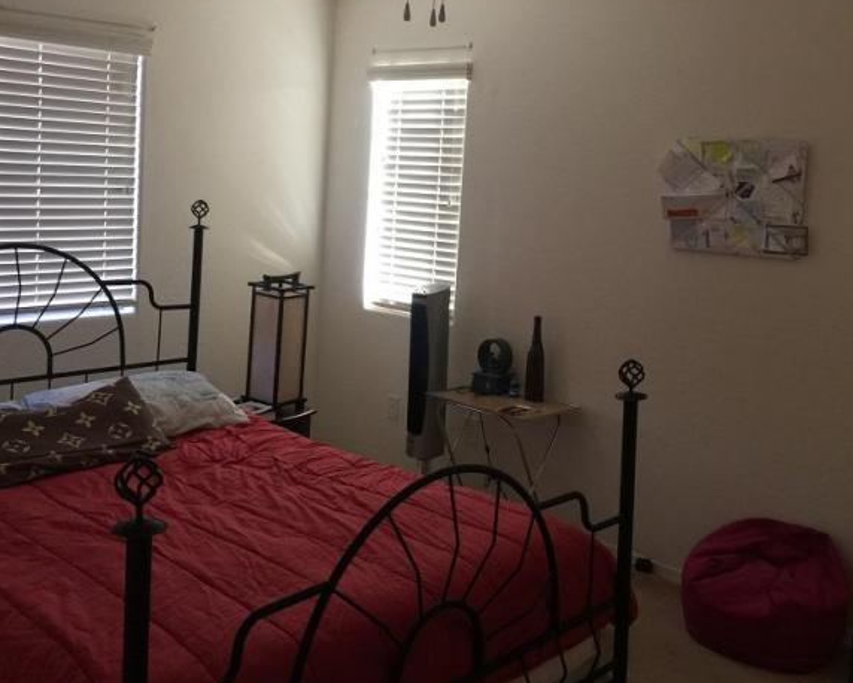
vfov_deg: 38.9
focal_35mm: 38
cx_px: 426
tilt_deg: -4.4
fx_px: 960
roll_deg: -2.7
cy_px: 248
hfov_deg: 47.9
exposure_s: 1/15
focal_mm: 4.15
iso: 50
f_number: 2.2
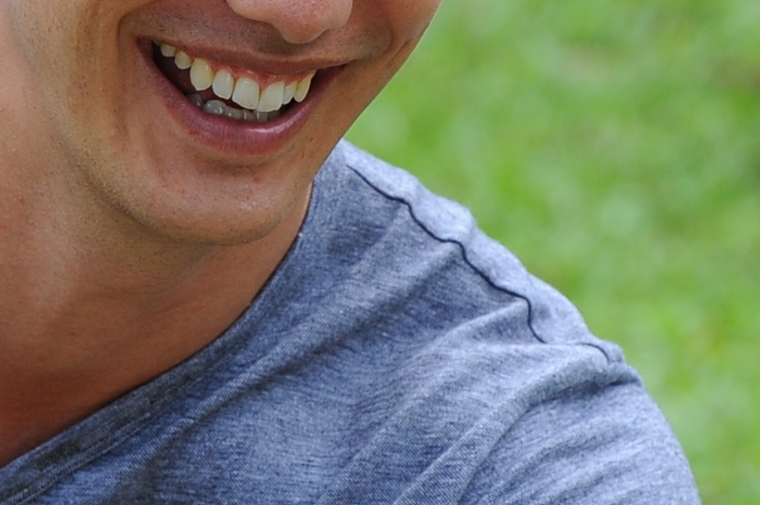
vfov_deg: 2.4
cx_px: 157
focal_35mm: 564
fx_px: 11897
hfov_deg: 3.7
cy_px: 453
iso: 400
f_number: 5
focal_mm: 110
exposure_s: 1/500
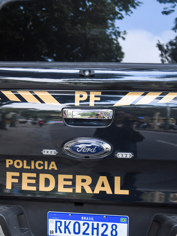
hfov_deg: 18.6
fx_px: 532
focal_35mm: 78
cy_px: 118
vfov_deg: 25.0
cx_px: 16
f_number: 2.8
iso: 800
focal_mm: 36
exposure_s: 1/800
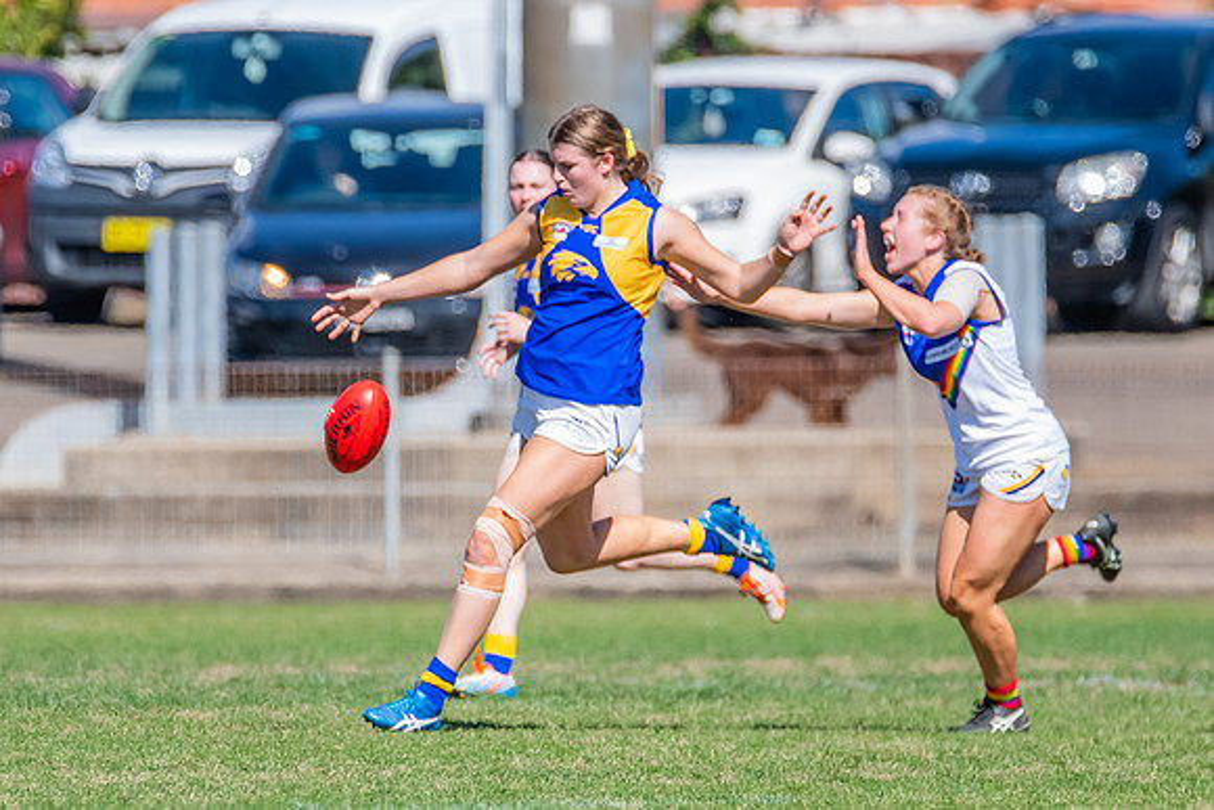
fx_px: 33890
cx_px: 524
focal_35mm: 1005
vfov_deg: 1.4
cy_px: 461
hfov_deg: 2.1
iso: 800
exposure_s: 1/1600
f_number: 8
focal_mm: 600
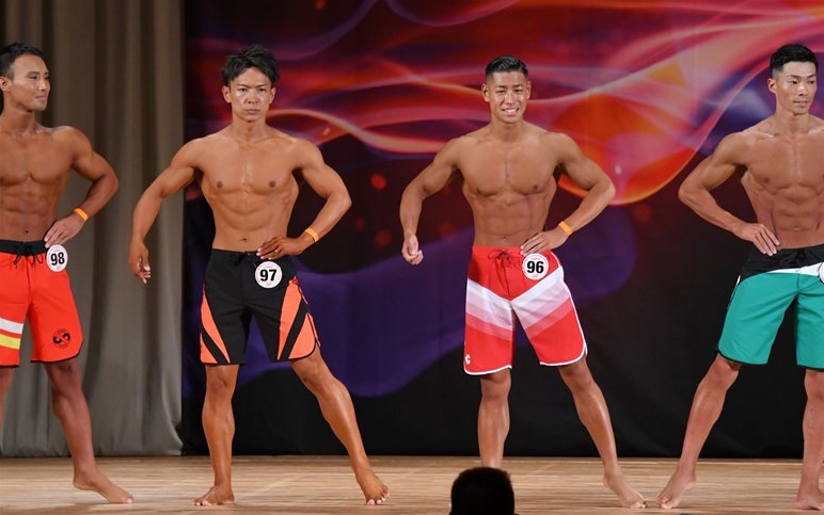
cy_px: 273
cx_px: 413
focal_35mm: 230
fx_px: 5167
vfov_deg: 5.7
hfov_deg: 9.1
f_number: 5.6
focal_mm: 150
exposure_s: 1/400
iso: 3200
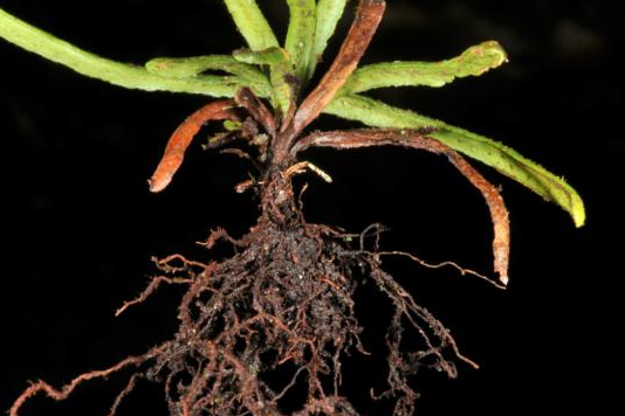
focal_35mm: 101
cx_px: 293
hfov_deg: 20.2
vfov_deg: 13.6
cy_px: 231
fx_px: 1753
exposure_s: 1/60
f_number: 36
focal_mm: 60
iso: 200
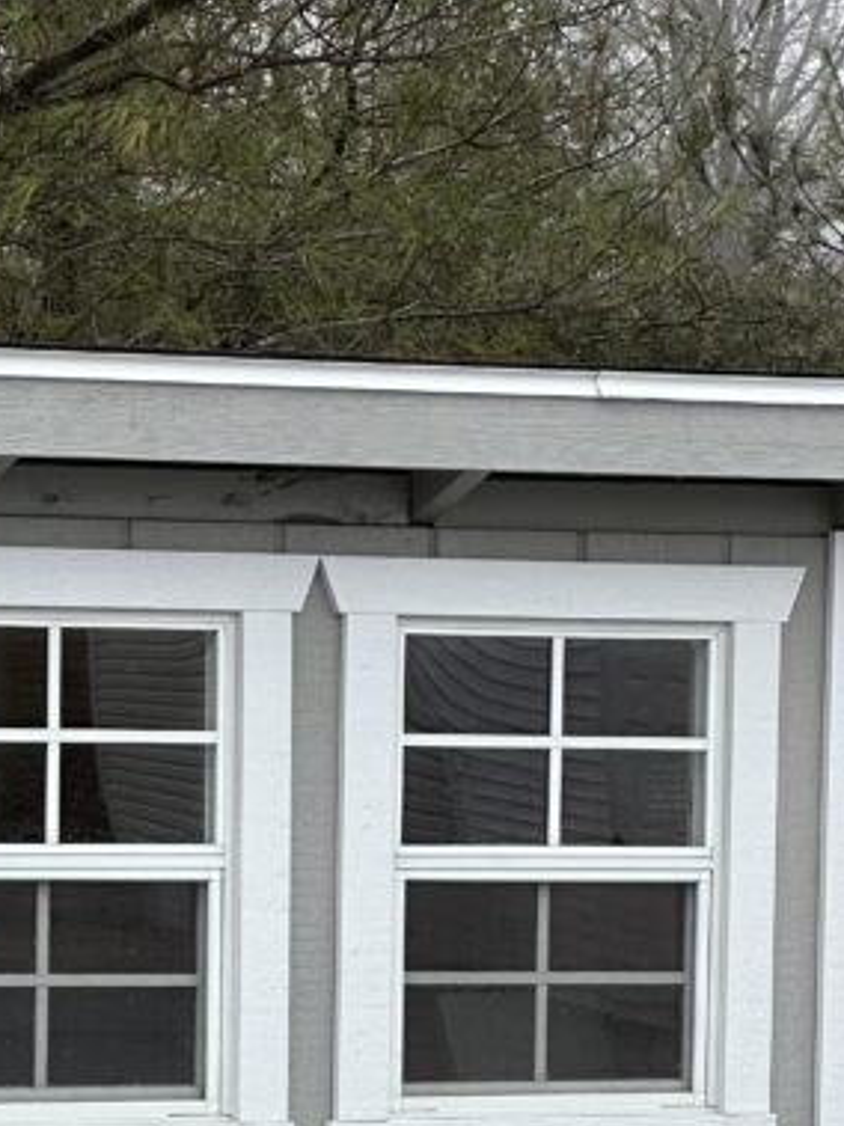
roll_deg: +1.5
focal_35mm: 208
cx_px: -42
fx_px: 6766
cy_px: 1349
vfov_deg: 9.4
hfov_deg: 7.1
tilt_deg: -6.7
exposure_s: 1/205
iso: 32
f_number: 2.8
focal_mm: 9
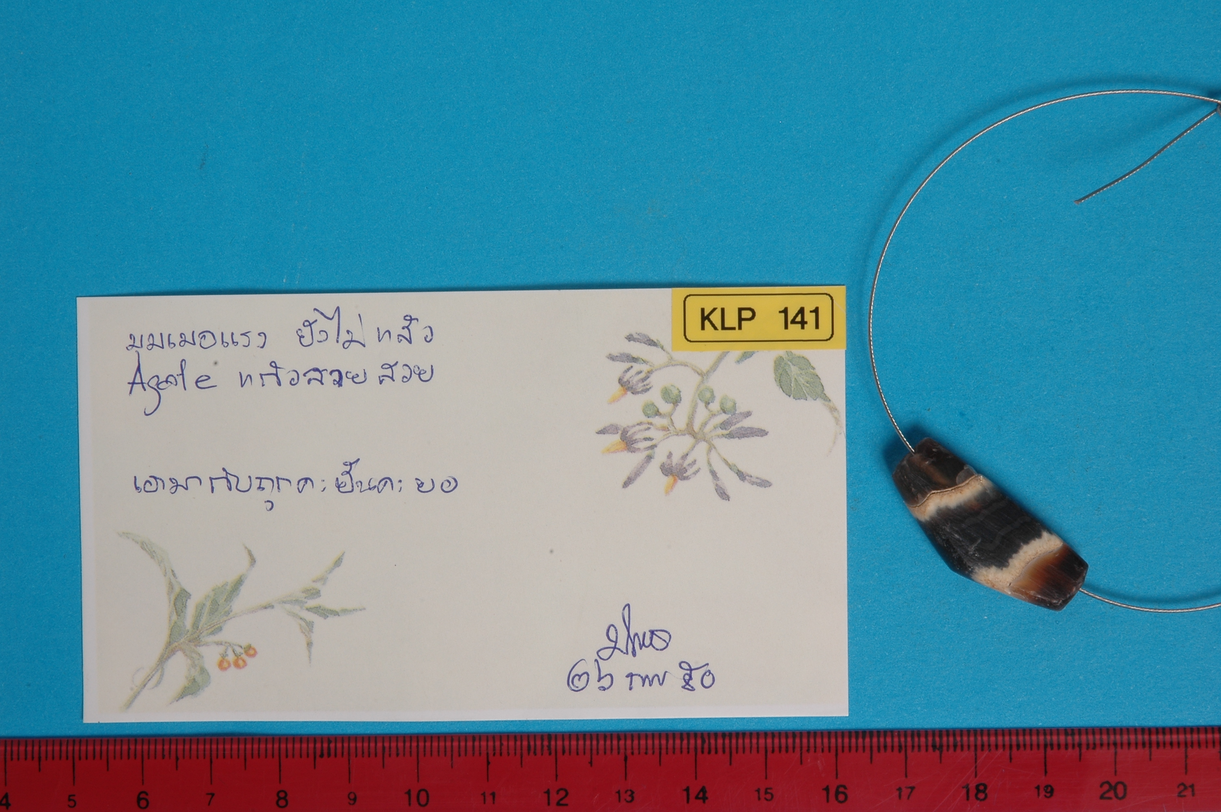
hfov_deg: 19.5
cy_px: 406
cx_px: 610
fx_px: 3558
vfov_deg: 13.0
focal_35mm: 105
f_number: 29
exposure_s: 1/4
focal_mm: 70
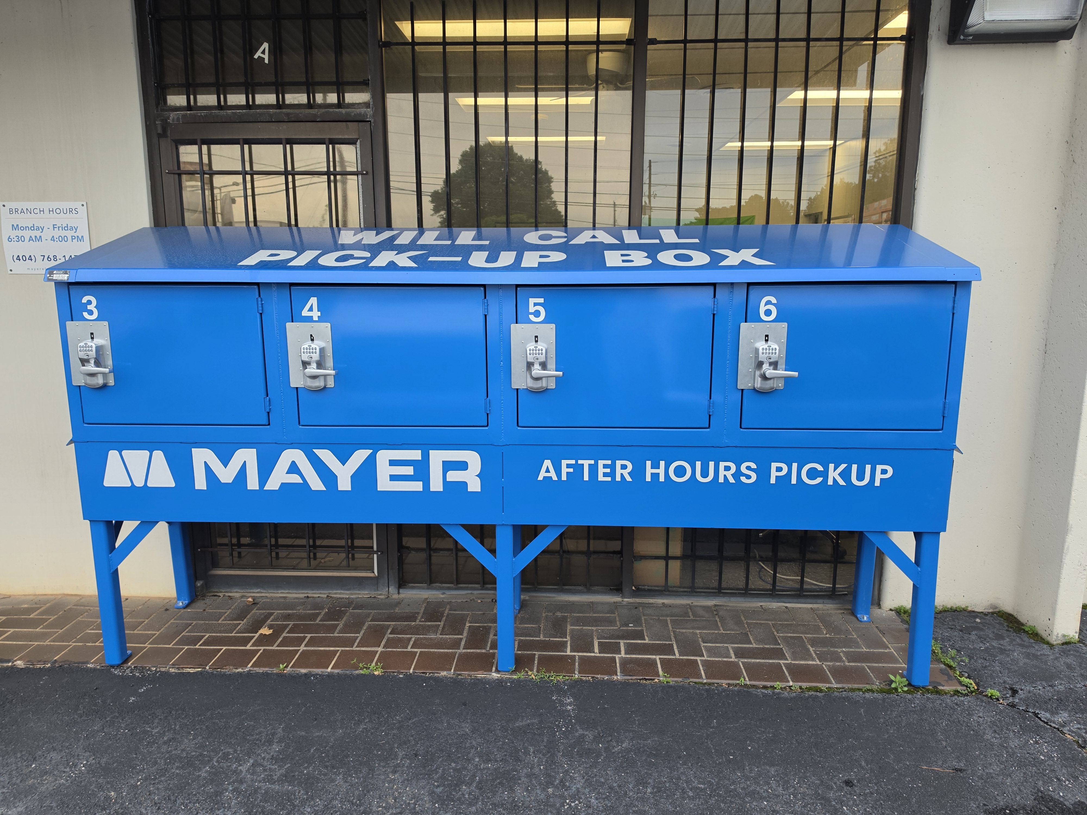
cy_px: 408
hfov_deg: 73.9
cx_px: 544
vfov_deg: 58.9
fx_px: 722
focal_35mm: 23
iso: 80
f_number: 1.4
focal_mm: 6.5
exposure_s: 1/180
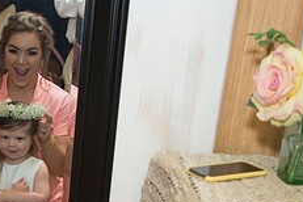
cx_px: 4
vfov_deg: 15.0
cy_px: 241
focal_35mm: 88
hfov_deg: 22.3
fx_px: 741
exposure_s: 1/100
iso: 640
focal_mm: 35
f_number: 2.8
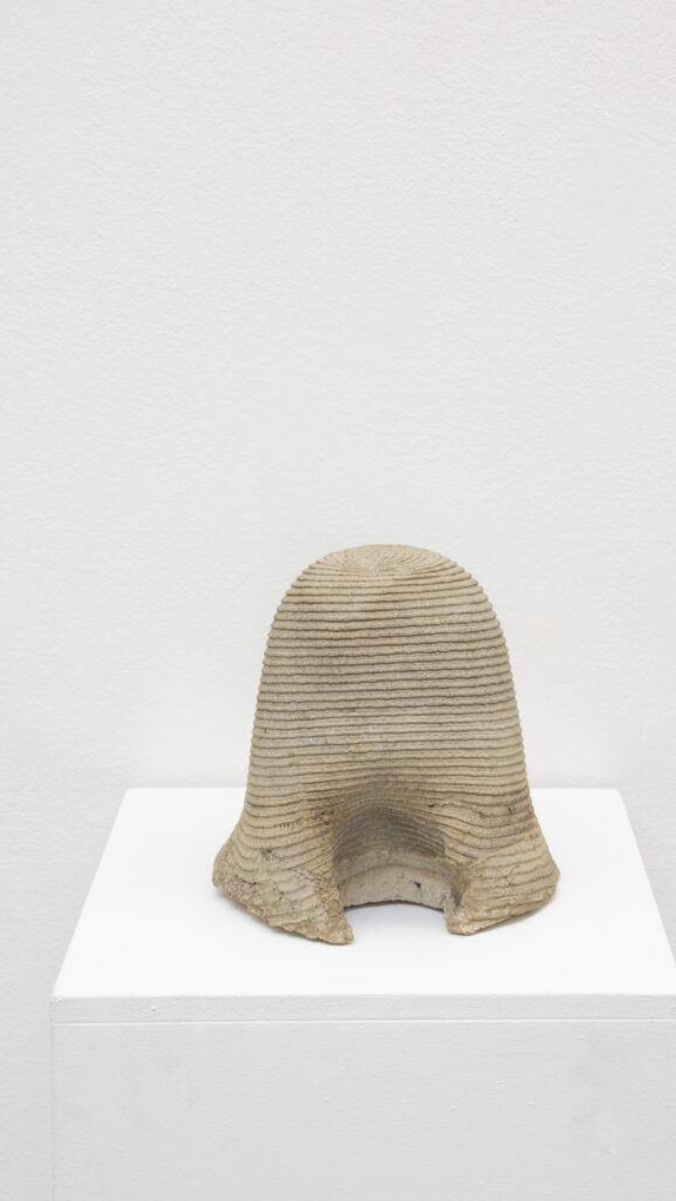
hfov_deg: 19.7
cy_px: 600
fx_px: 1943
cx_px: 372
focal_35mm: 61
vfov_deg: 34.4
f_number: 16
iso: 64
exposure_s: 2
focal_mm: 58
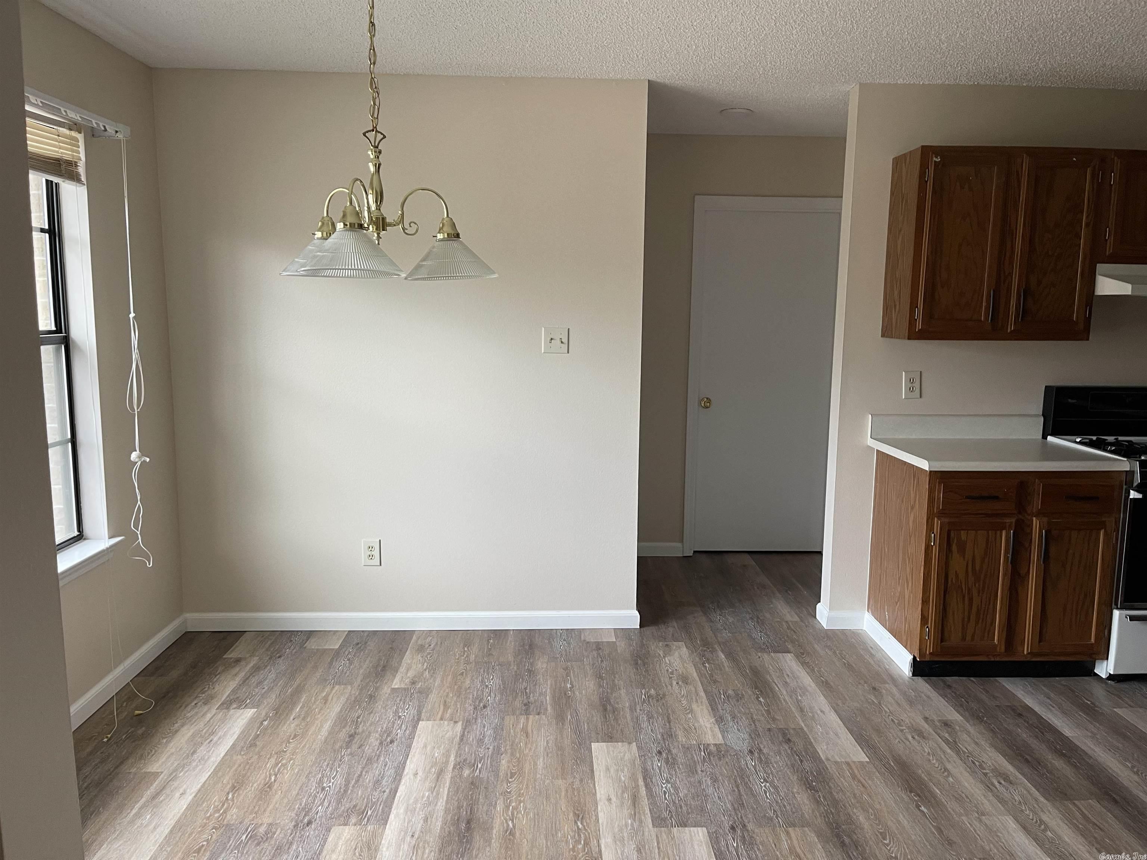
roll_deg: -1.0
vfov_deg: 53.1
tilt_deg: -9.0
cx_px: 574
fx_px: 862
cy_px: 430
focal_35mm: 26
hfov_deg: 67.3
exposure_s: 1/66
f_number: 1.6
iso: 125
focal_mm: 5.1
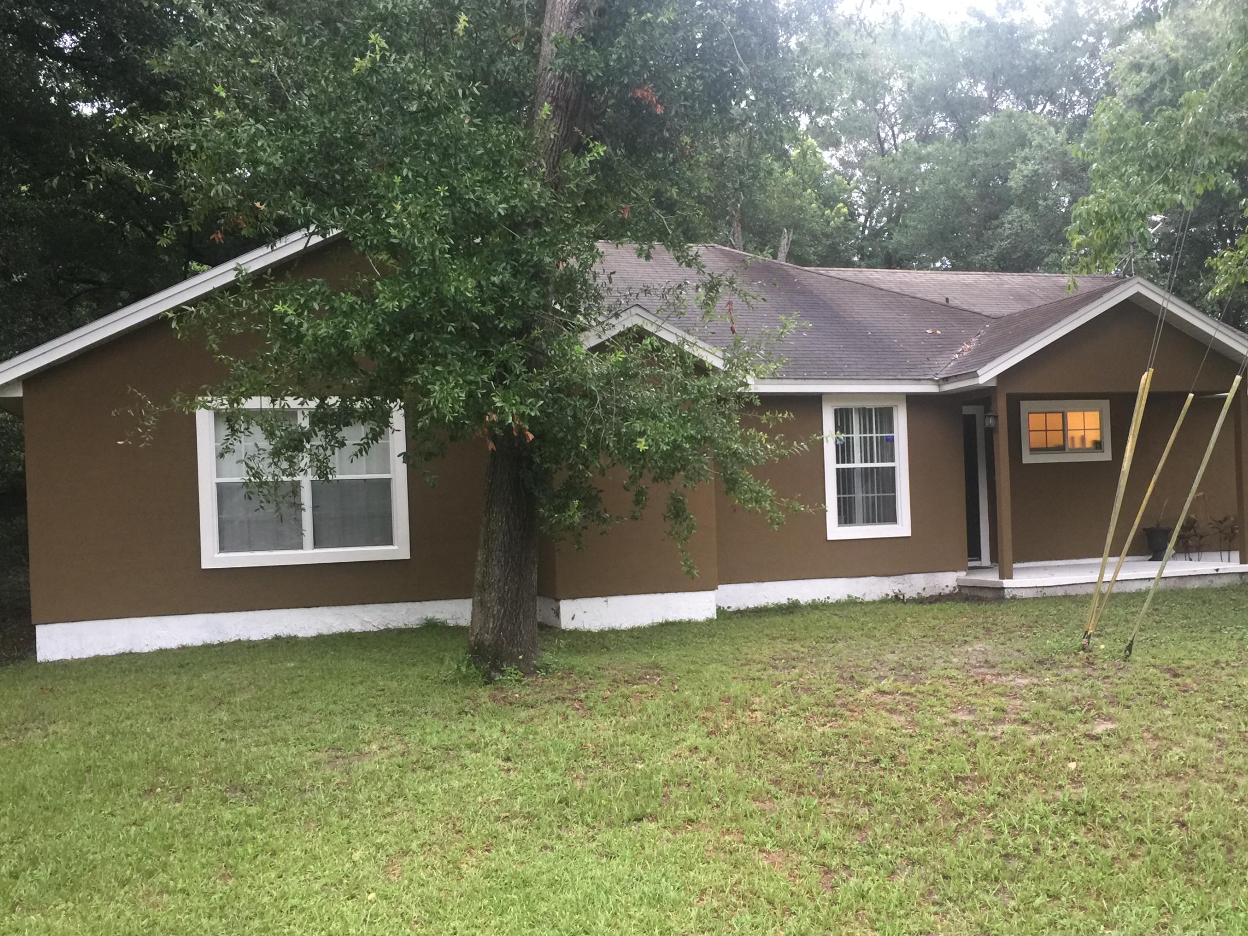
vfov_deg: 39.6
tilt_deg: -1.1
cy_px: 515
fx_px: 1298
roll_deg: +1.6
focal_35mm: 36
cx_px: 752
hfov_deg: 51.0
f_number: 2.2
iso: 50
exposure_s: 1/15
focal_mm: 4.15
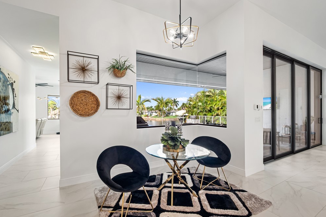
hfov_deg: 100.4
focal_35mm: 15
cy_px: 113
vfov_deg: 77.3
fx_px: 136
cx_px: 160
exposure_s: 1/8
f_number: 7.1
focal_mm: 7
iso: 200
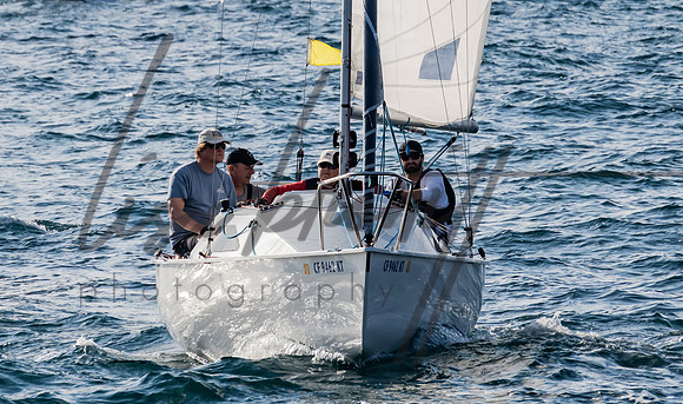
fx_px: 8541
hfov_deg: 4.6
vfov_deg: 2.7
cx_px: 252
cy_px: -60
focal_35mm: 466
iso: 400
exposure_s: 1/1000
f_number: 9
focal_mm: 200
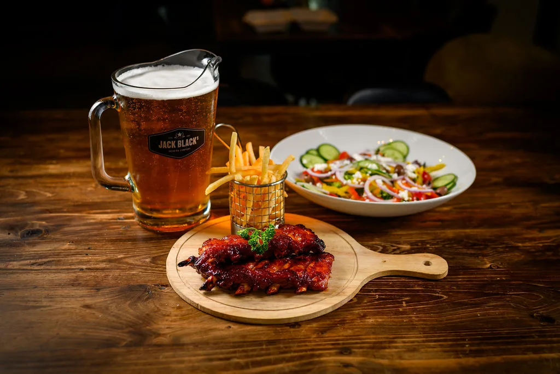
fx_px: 639
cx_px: 280
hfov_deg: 47.4
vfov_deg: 32.6
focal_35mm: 41
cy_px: 166
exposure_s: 1/200
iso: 100
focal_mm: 35
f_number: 2.8
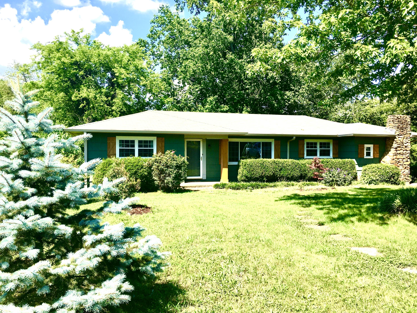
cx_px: 208
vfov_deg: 48.2
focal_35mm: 29
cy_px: 156
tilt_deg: +0.1
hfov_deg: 61.7
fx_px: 349
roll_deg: -0.4
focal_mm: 4.15
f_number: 2.2
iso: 25
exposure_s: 1/864
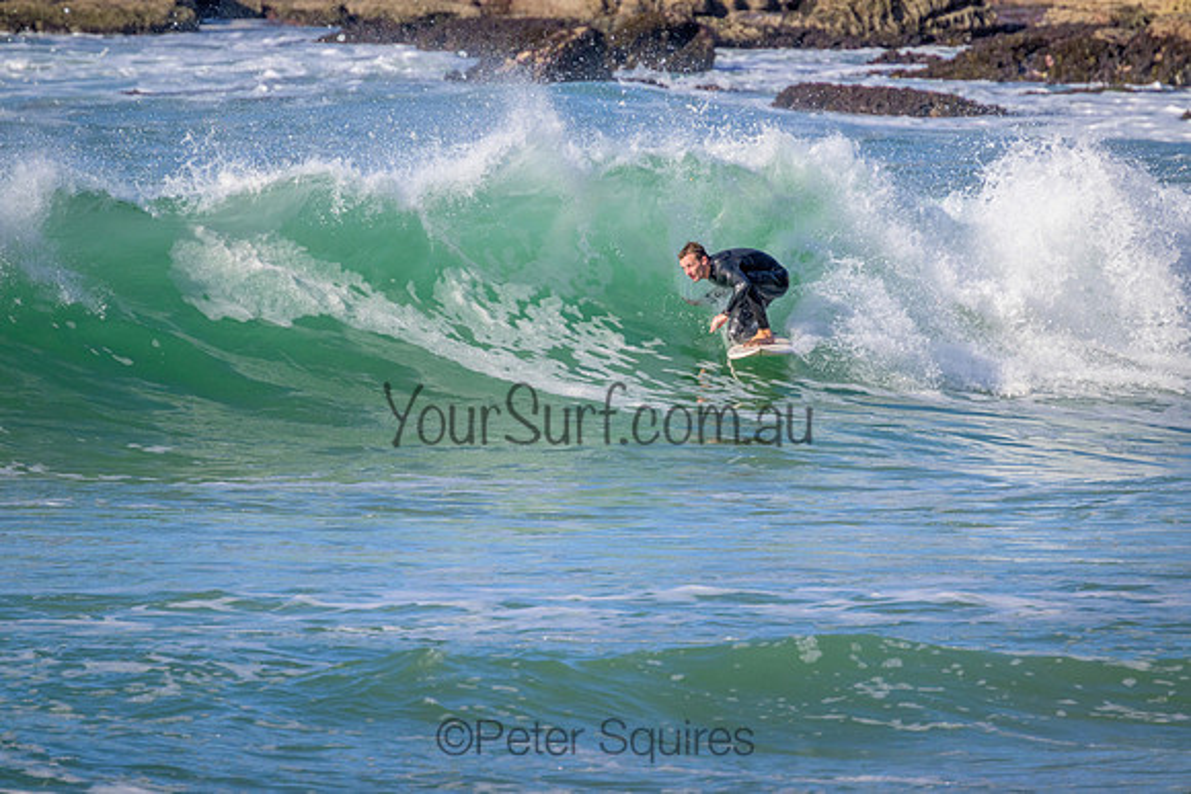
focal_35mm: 800
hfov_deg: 2.6
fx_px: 26472
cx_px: 596
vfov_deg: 1.7
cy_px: 397
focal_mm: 800
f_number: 11
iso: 1400
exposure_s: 1/2000
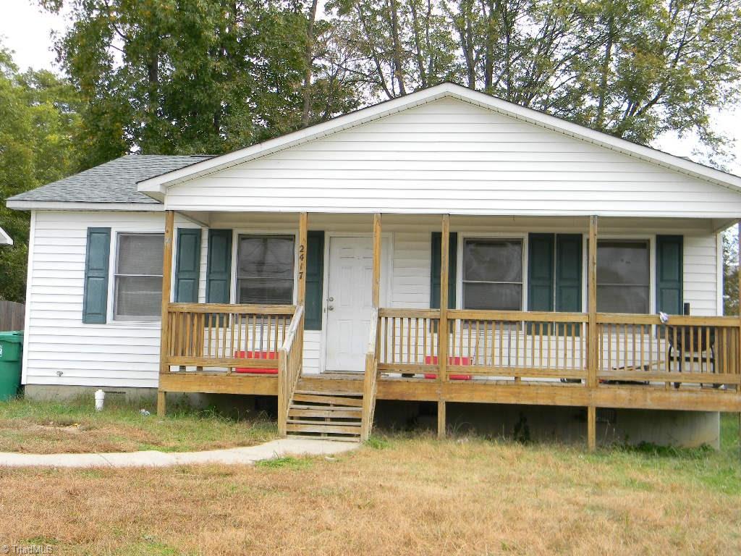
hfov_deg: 40.4
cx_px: 370
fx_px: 1006
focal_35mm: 47
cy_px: 278
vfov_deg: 30.9
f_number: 3.9
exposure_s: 1/172
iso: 80
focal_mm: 8.6
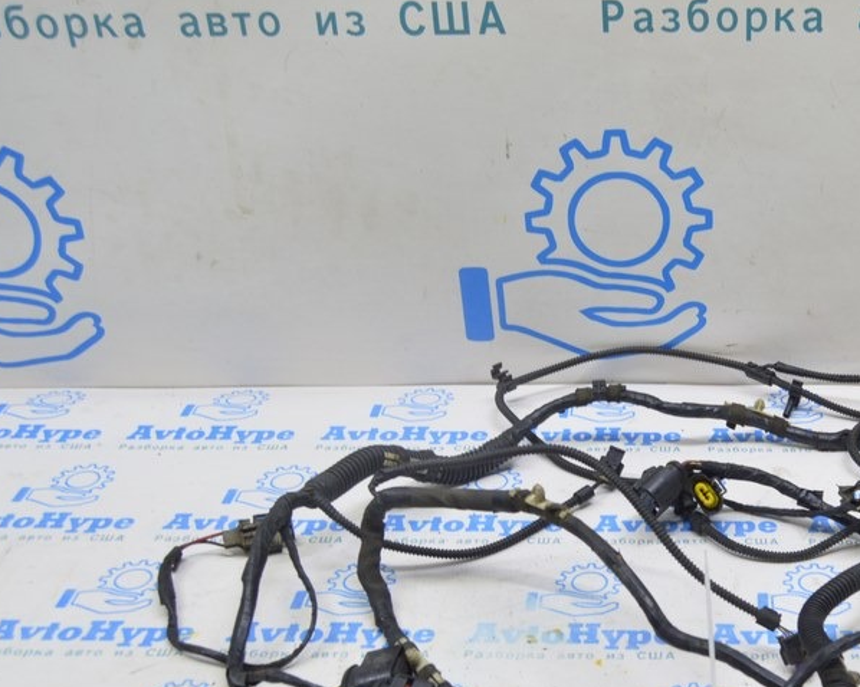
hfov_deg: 34.1
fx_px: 1349
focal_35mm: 53
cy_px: 482
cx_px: 715
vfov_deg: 28.3
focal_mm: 22
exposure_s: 1/20
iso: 400
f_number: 5.6
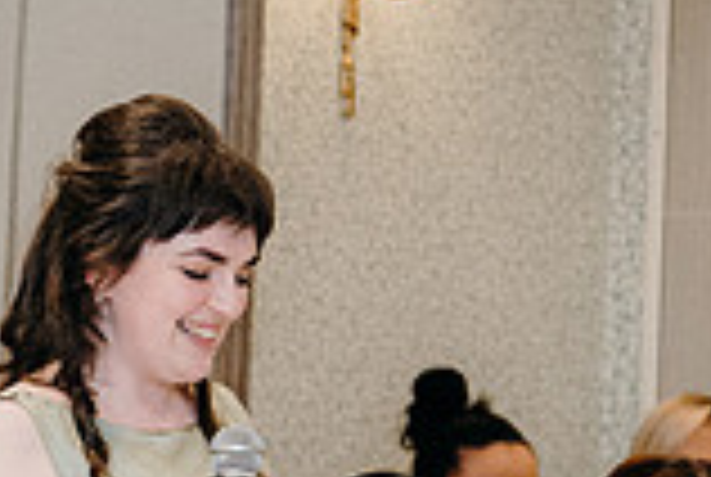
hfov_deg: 5.3
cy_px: 713
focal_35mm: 385
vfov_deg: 3.6
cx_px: -310
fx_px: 7618
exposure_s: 1/160
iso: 2500
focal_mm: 70
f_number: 3.5
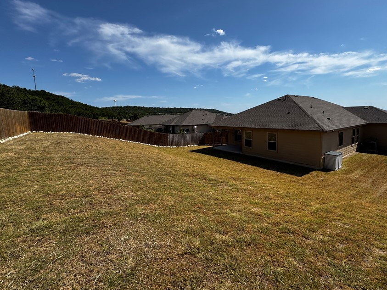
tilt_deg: -6.9
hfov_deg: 90.5
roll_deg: +1.0
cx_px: 220
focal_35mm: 17
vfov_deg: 74.6
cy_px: 135
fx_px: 190
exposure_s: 1/2674
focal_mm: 2.22
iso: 50
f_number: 2.2
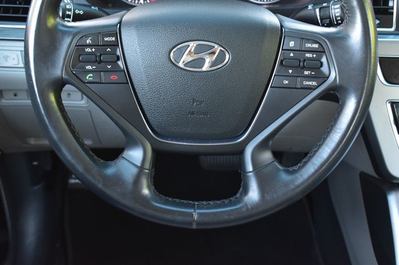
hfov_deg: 33.4
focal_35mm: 60
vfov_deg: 22.6
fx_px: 665
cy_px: 132
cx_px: 200
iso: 1100
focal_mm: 40
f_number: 6.3
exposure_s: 1/15
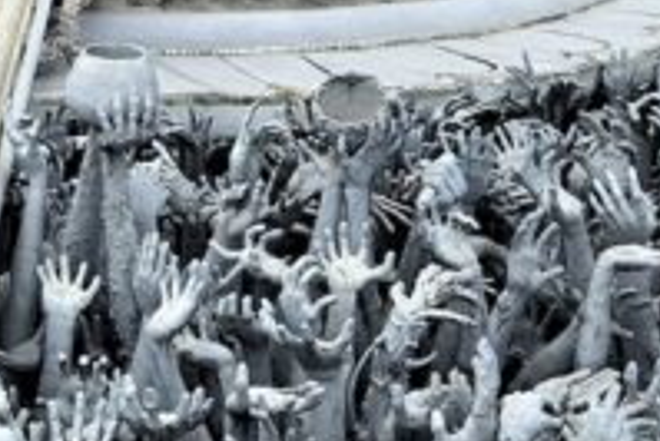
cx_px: 113
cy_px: -405
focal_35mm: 96
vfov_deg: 12.7
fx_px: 1761
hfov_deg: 20.9
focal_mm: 5.4
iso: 25
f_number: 1.8
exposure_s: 1/779
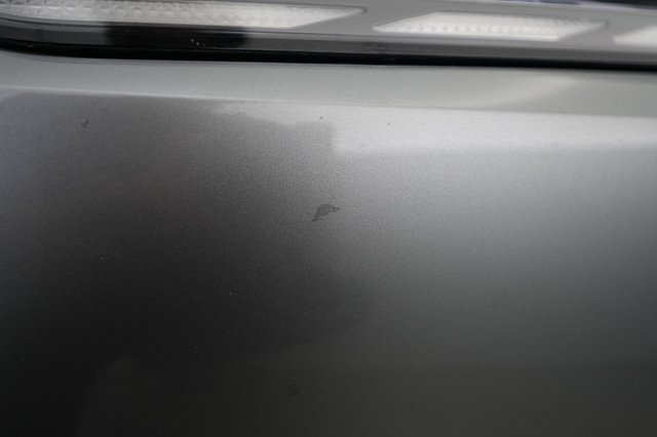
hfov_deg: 65.5
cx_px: 328
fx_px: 511
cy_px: 218
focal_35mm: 28
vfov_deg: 46.4
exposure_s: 1/60
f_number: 3.2
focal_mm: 28
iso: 1600
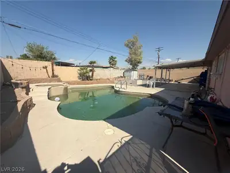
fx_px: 93
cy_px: 86
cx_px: 115
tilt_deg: -8.2
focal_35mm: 14
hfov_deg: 102.1
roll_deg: -0.2
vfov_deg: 85.7
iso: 50
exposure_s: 1/3125
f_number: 2.2
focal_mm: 2.22
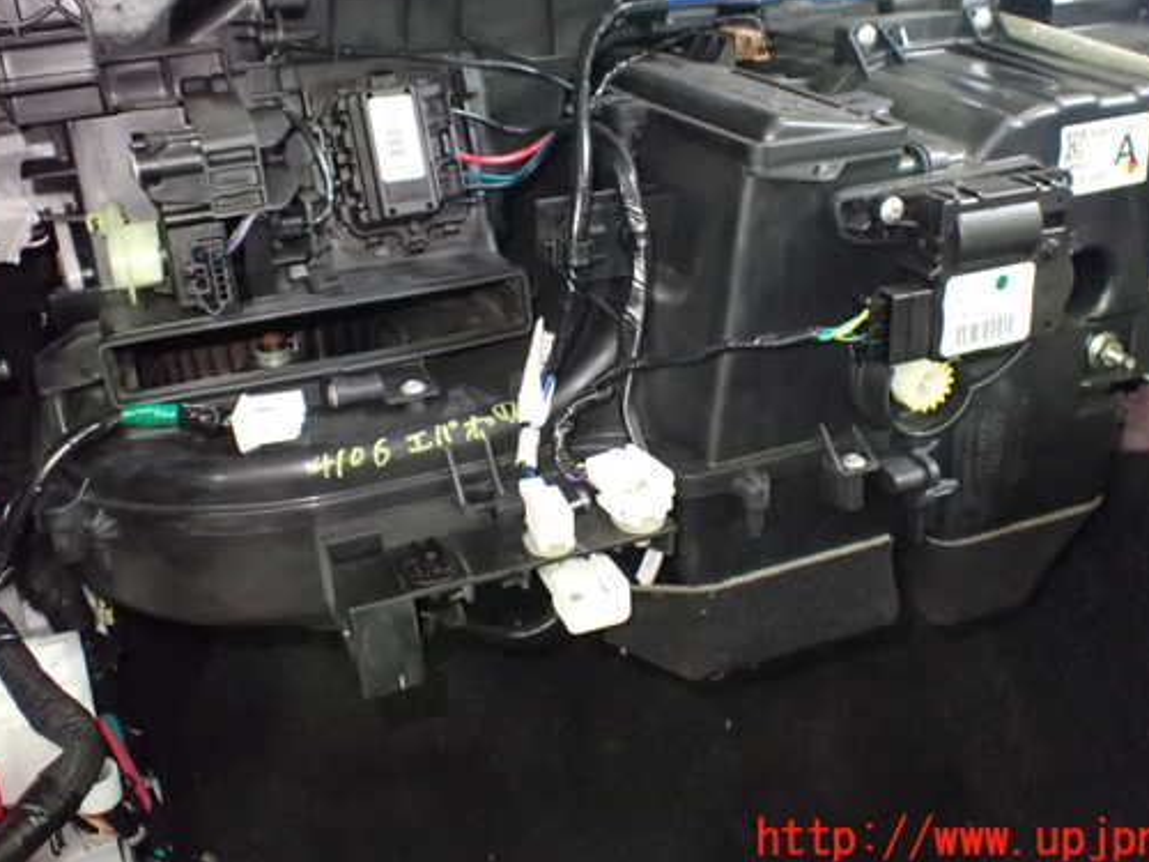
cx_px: 586
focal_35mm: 36
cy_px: 352
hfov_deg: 51.4
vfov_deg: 39.5
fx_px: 1195
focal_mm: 5.4
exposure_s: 1/30
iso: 1250
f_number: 2.3
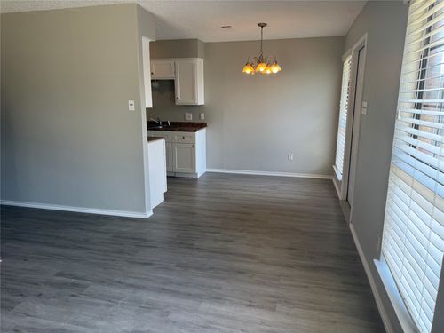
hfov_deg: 71.6
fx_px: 308
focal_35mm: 24
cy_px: 166
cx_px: 222
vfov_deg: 56.8
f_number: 1.78
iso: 64
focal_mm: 6.76
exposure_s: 1/120
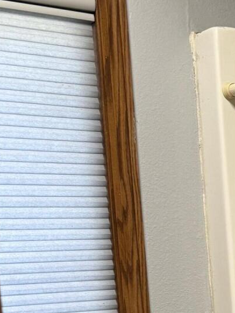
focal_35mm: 89
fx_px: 806
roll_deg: +0.1
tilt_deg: -13.2
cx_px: 400
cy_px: 413
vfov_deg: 20.1
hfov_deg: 14.8
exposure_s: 1/60
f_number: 1.78
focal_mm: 6.76
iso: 125
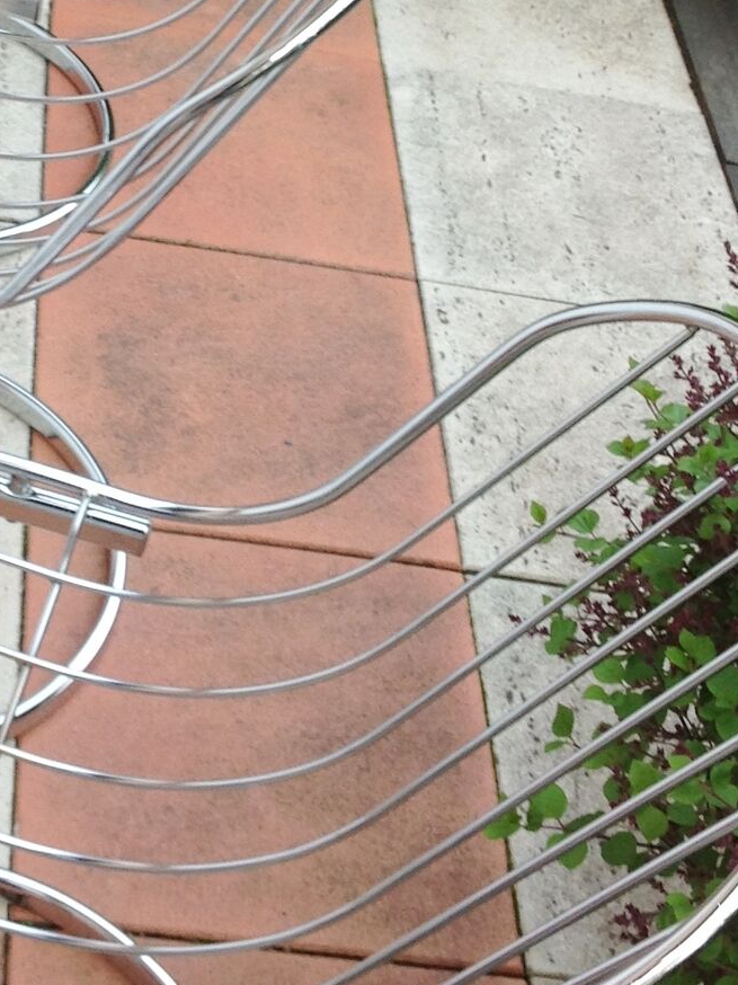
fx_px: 2275
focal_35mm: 80
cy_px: 281
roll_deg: -10.9
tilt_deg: -42.0
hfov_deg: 18.2
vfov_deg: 24.2
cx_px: 125
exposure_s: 1/120
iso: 50
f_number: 2.4
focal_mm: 4.28
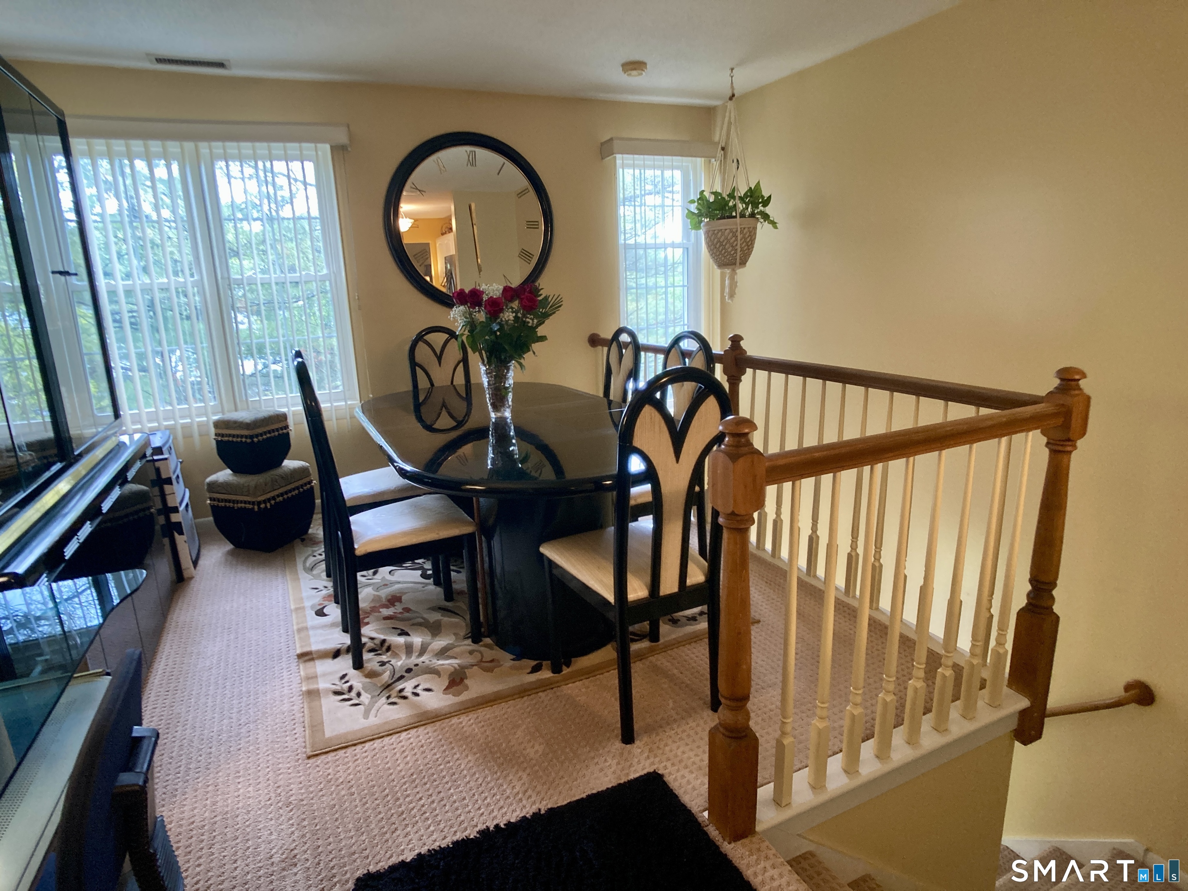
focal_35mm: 28
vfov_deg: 49.7
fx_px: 961
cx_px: 594
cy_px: 446
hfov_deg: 63.4
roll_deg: +1.5
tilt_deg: -14.0
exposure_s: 1/60
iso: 250
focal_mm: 3.99
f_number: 1.8
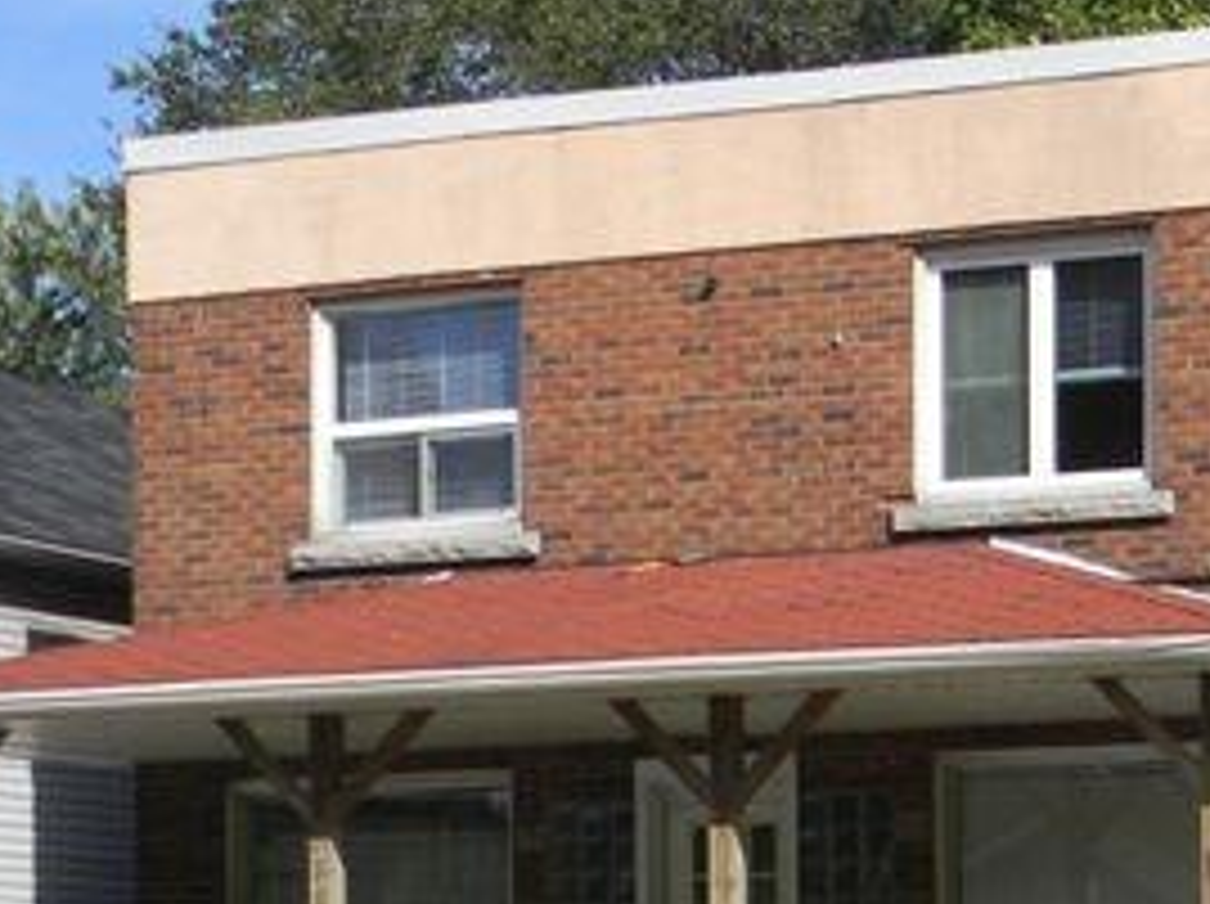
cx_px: 1183
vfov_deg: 13.0
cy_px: 908
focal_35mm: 112
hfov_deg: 17.2
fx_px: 3910
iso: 80
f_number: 3.9
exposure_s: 1/817
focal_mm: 8.6
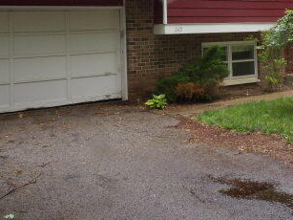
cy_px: 25
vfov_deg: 28.1
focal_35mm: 50
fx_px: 423
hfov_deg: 37.7
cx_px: 200
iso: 200
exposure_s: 1/317
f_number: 3.2
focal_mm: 4.3
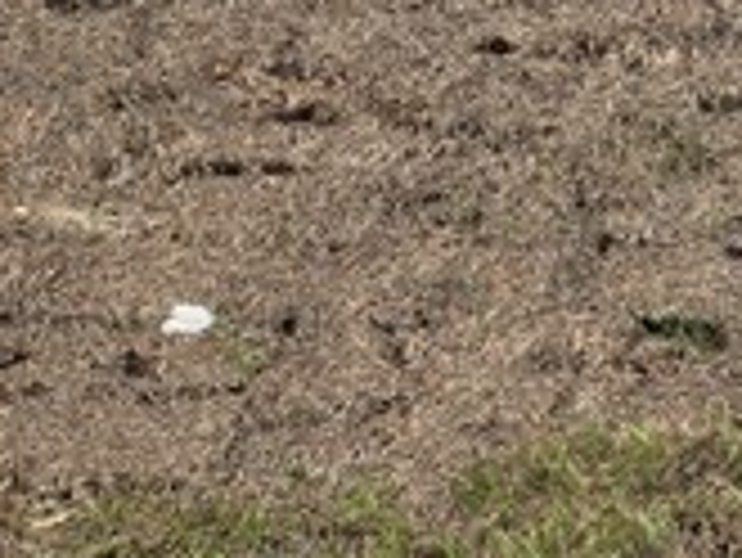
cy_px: -297
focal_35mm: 143
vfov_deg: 10.0
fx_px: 3067
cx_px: 1075
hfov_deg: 13.1
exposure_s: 1/7944
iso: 64
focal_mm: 6.25
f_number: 1.7
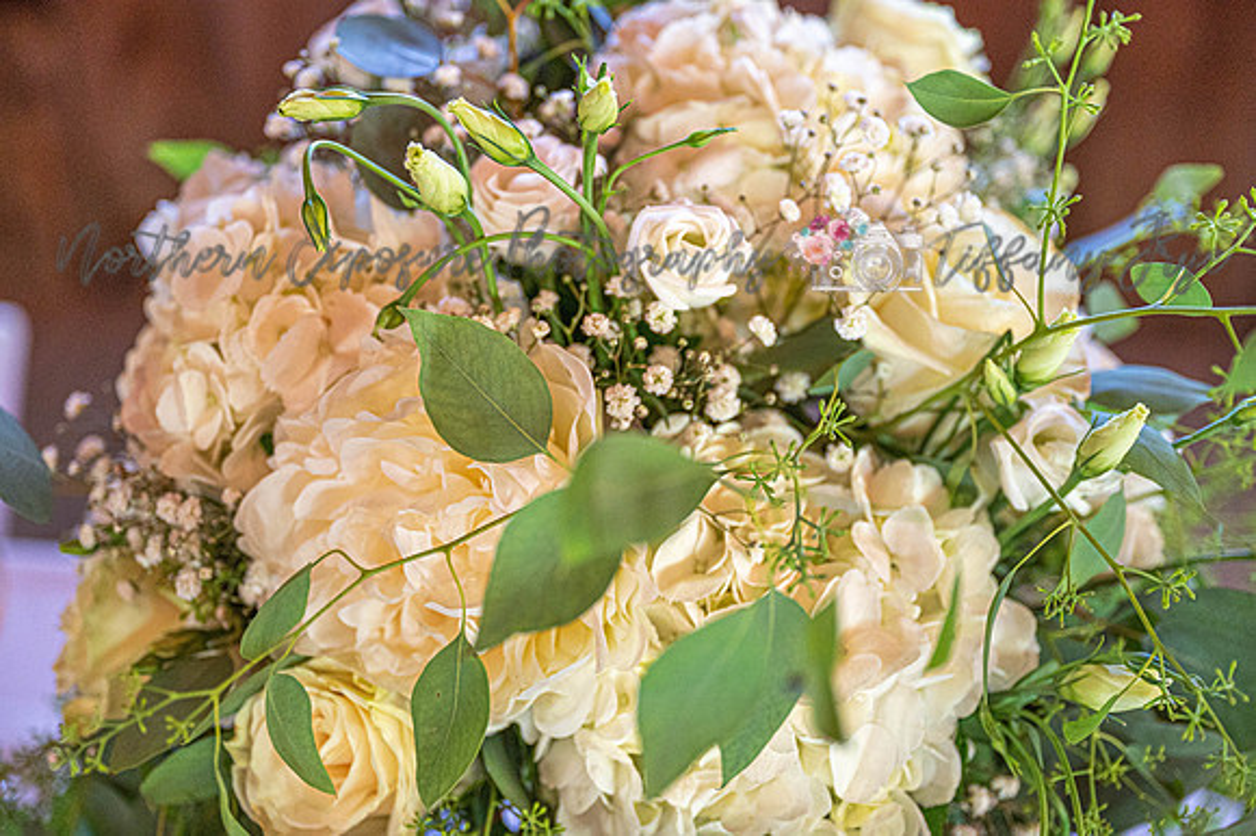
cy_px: 418
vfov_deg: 25.5
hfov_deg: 37.5
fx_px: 1848
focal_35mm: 53
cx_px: 628
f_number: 2.8
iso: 2200
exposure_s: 1/125
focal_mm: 53
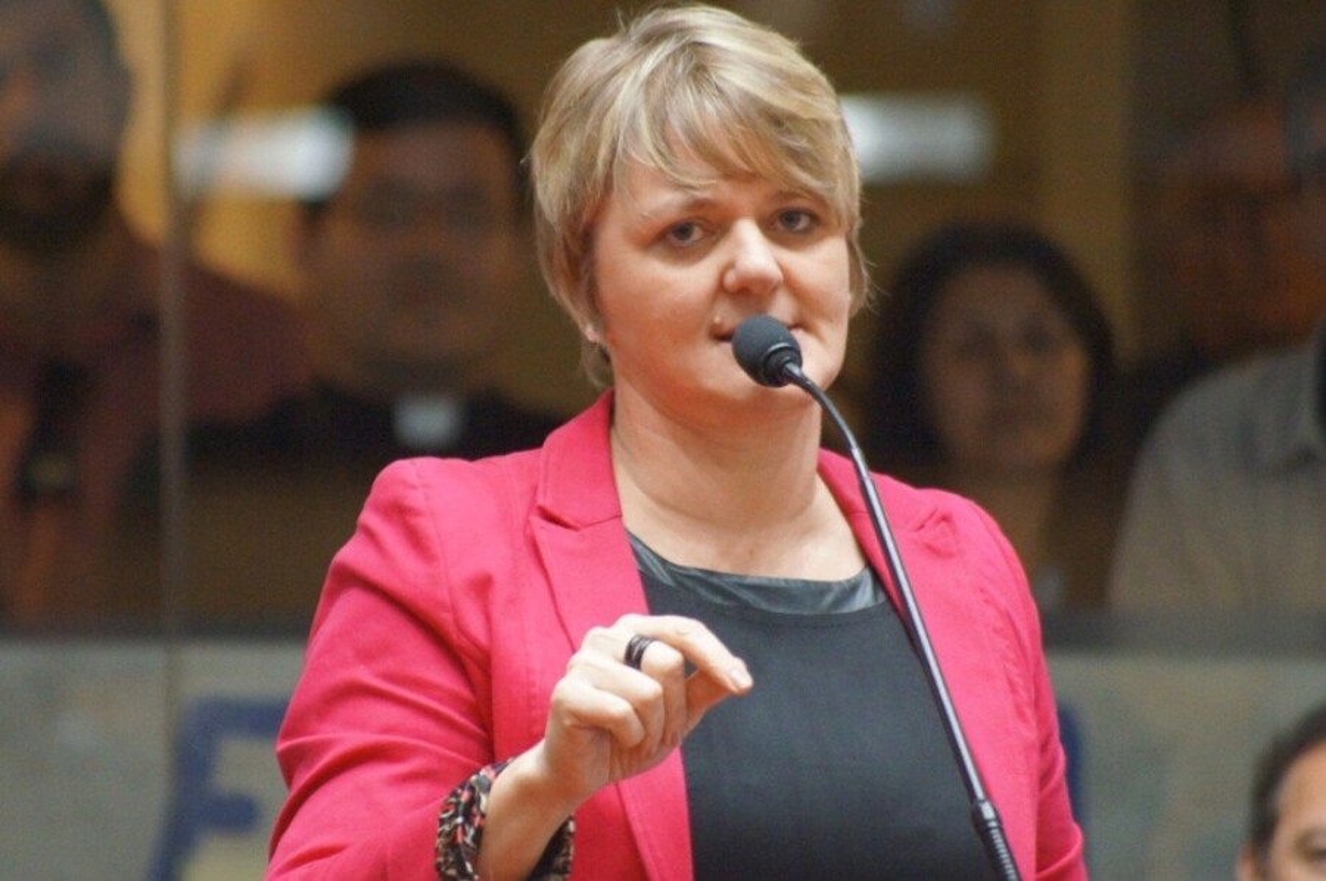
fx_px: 16557
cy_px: 440
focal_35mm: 450
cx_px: 663
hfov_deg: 4.6
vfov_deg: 3.0
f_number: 5.6
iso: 3200
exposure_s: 1/100
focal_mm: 300
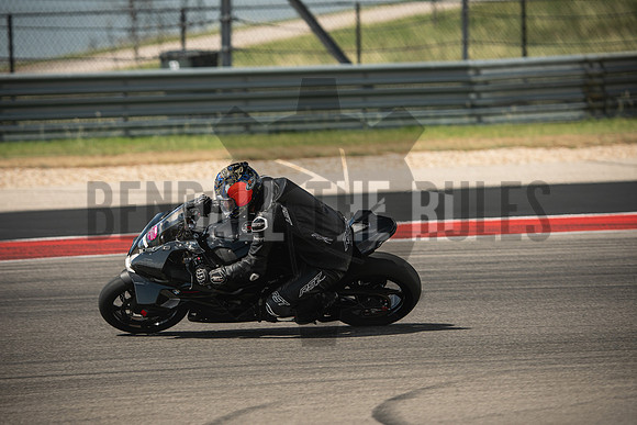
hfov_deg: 6.9
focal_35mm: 300
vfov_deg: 4.6
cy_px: 212
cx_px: 318
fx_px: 5309
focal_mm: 200
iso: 160
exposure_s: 1/1600
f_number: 2.8
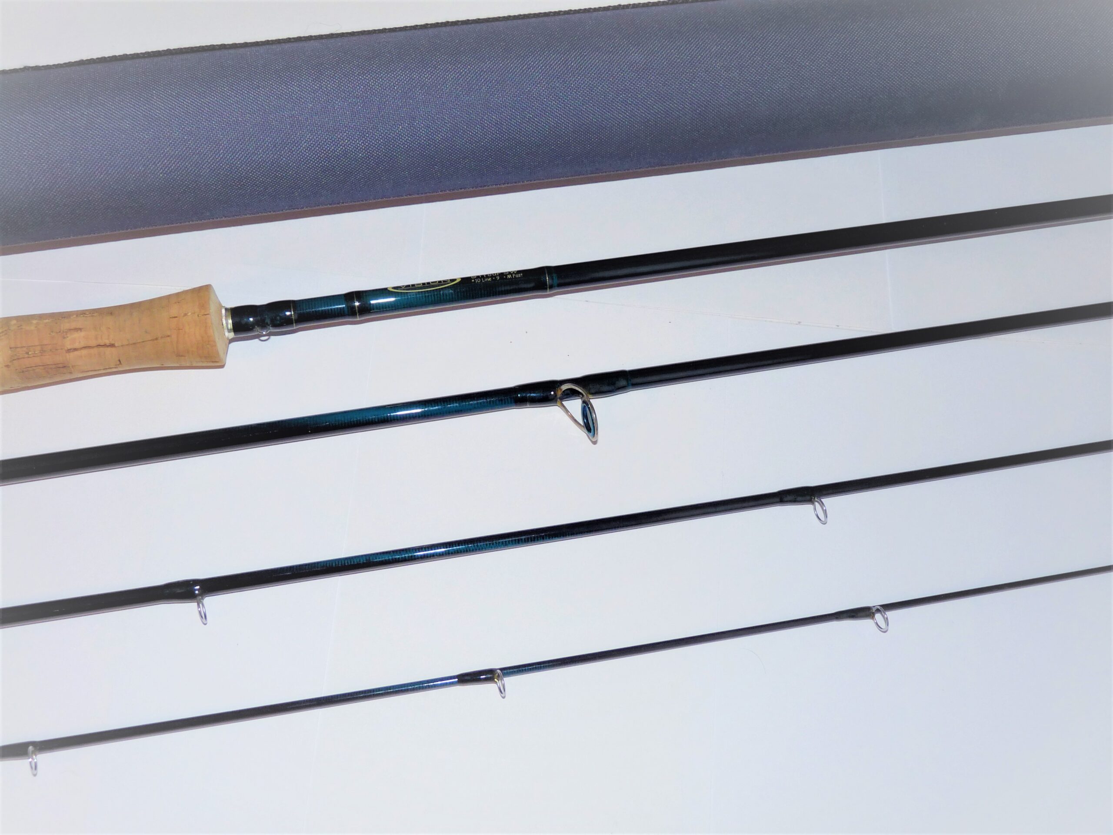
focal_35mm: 34
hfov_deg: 54.0
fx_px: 1093
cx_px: 556
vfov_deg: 41.8
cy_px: 418
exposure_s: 1/30
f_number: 3
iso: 100
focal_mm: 6.1
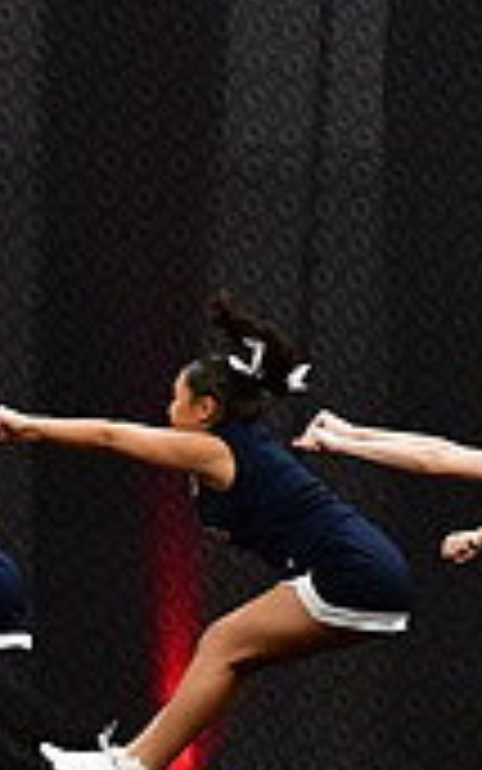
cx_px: 1252
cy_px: 691
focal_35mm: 363
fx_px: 7623
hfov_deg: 3.6
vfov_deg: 5.8
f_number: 4
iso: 4000
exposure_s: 1/500
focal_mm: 70
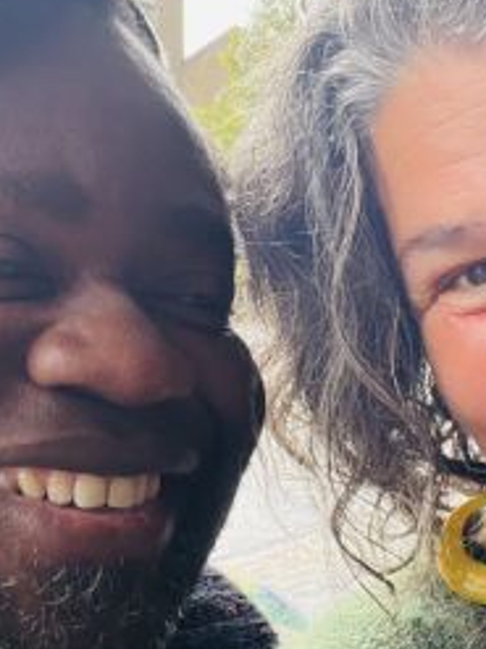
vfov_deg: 26.7
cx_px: 357
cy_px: 328
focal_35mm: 73
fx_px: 1368
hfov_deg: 20.0
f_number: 2.2
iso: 40
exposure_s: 1/172
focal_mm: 2.71
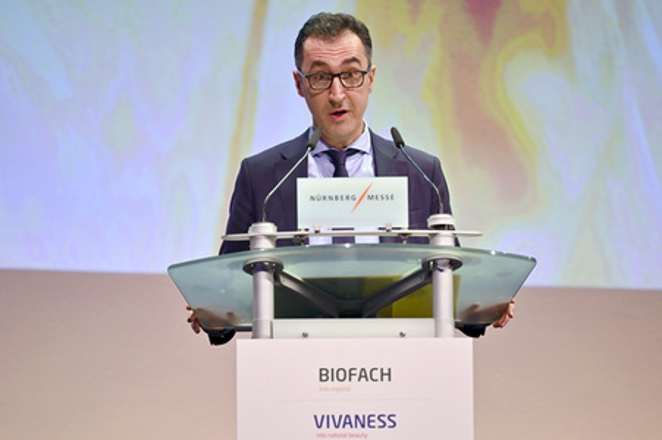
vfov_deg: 7.4
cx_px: 331
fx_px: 3399
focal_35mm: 185
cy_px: 220
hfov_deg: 11.1
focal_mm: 185
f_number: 2.8
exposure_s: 1/500
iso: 800
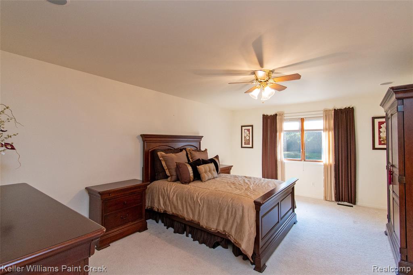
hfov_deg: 100.4
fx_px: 172
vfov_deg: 77.3
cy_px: 138
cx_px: 206
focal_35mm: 15
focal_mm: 10
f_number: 4.5
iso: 2000
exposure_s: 1/125
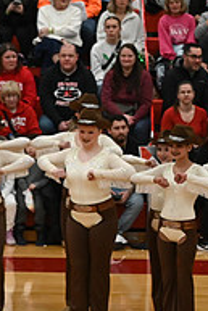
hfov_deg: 4.3
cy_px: 204
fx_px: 2725
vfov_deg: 6.5
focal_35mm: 315
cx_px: 464
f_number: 4
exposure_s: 1/400
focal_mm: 70
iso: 3200
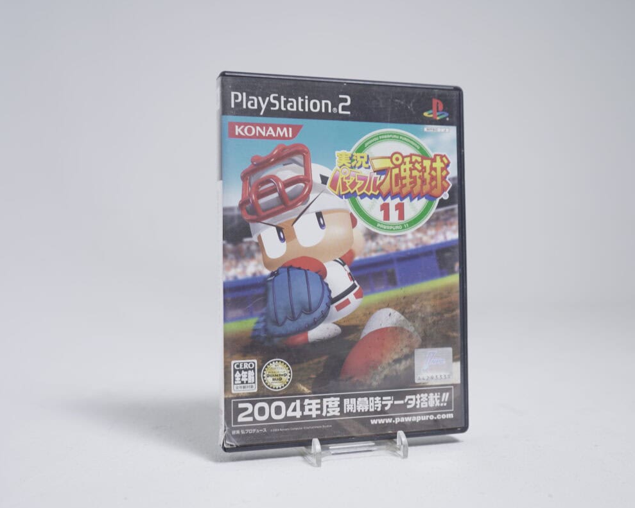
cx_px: 344
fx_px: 770
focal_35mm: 41
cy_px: 256
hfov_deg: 44.8
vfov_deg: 36.5
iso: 100
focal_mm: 36
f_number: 4.5
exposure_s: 1/8
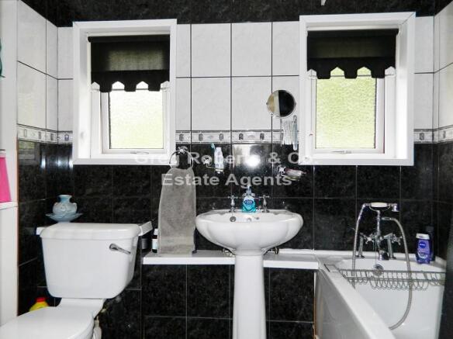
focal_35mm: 25
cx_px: 226
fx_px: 327
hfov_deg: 69.4
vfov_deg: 54.8
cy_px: 170
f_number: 3.1
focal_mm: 4.5
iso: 200
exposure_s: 1/30
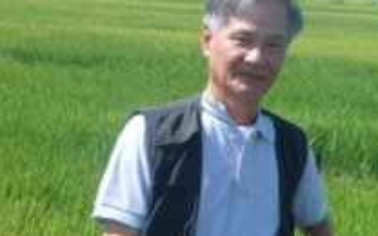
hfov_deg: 15.4
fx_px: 1391
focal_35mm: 135
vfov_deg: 9.6
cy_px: 276
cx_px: 256
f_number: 3.9
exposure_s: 1/320
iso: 80
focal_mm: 9.7
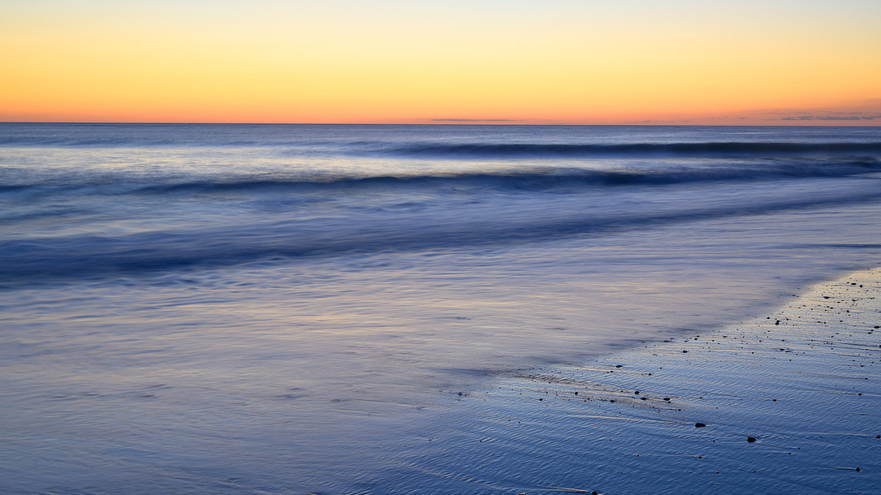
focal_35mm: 51
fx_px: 1191
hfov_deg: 40.6
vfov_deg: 23.5
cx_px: 435
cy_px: 267
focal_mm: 48
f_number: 14
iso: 200
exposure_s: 2.5
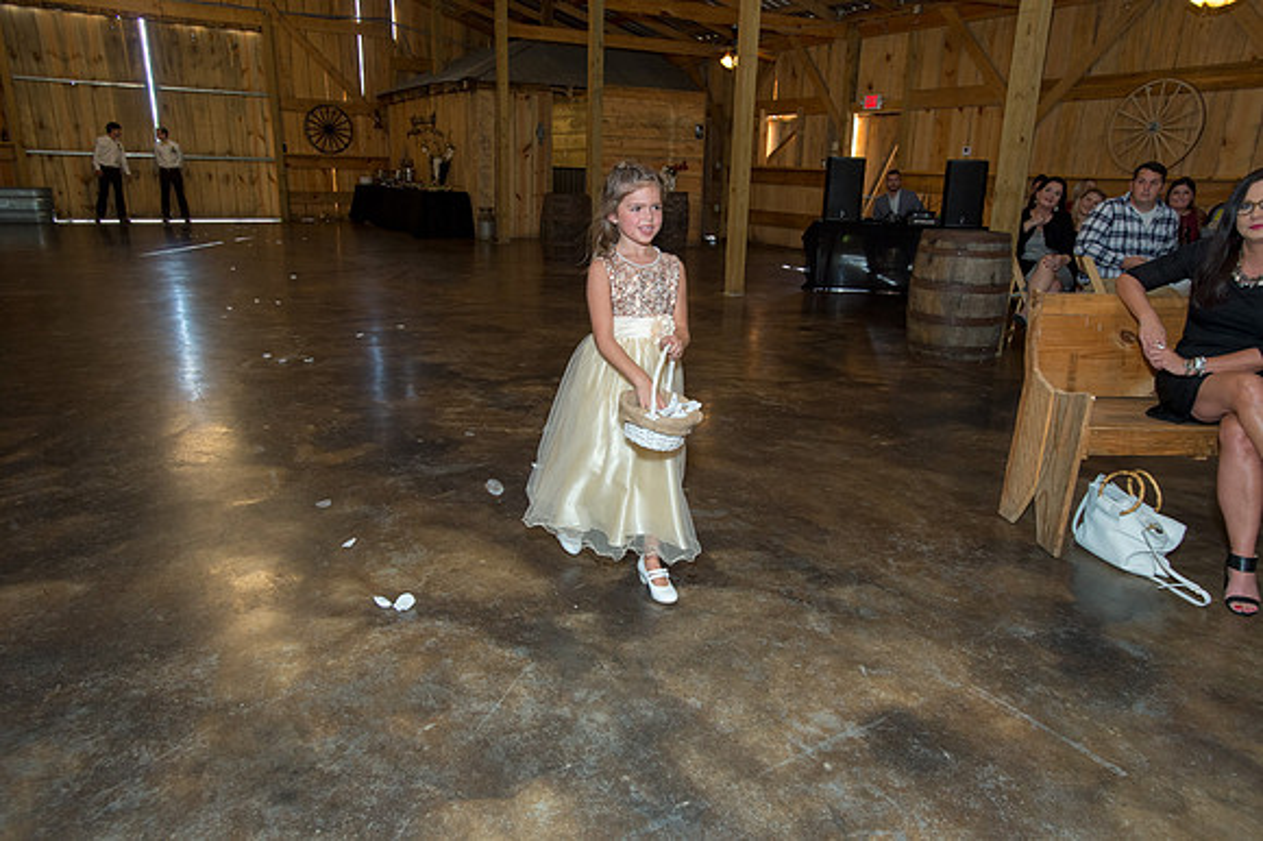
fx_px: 877
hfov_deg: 71.5
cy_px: 420
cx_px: 632
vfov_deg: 51.2
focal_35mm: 25
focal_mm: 25
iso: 1600
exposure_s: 1/125
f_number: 6.3
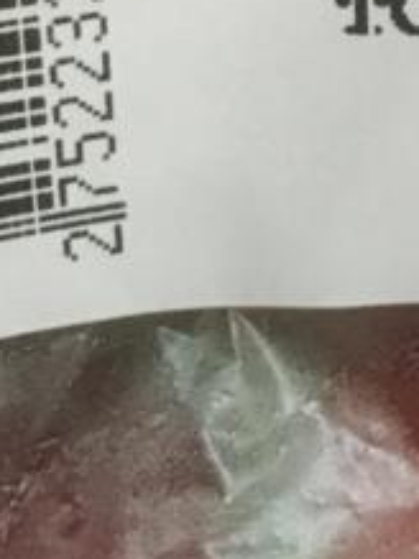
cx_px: 462
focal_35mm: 122
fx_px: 1971
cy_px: -253
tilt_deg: -72.2
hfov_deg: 11.9
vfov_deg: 15.1
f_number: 2.2
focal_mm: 4.15
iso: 400
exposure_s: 1/17
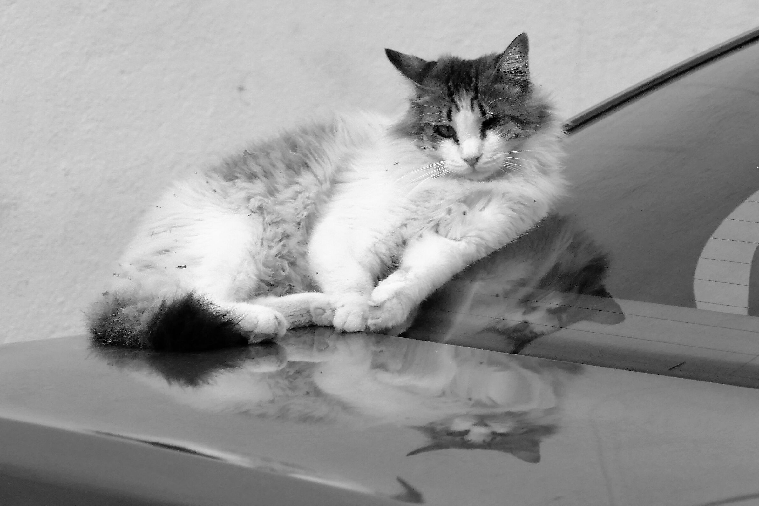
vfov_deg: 6.3
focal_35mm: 217
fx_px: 4575
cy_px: 254
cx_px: 379
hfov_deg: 9.5
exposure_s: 1/100
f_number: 4
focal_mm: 78.73
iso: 400
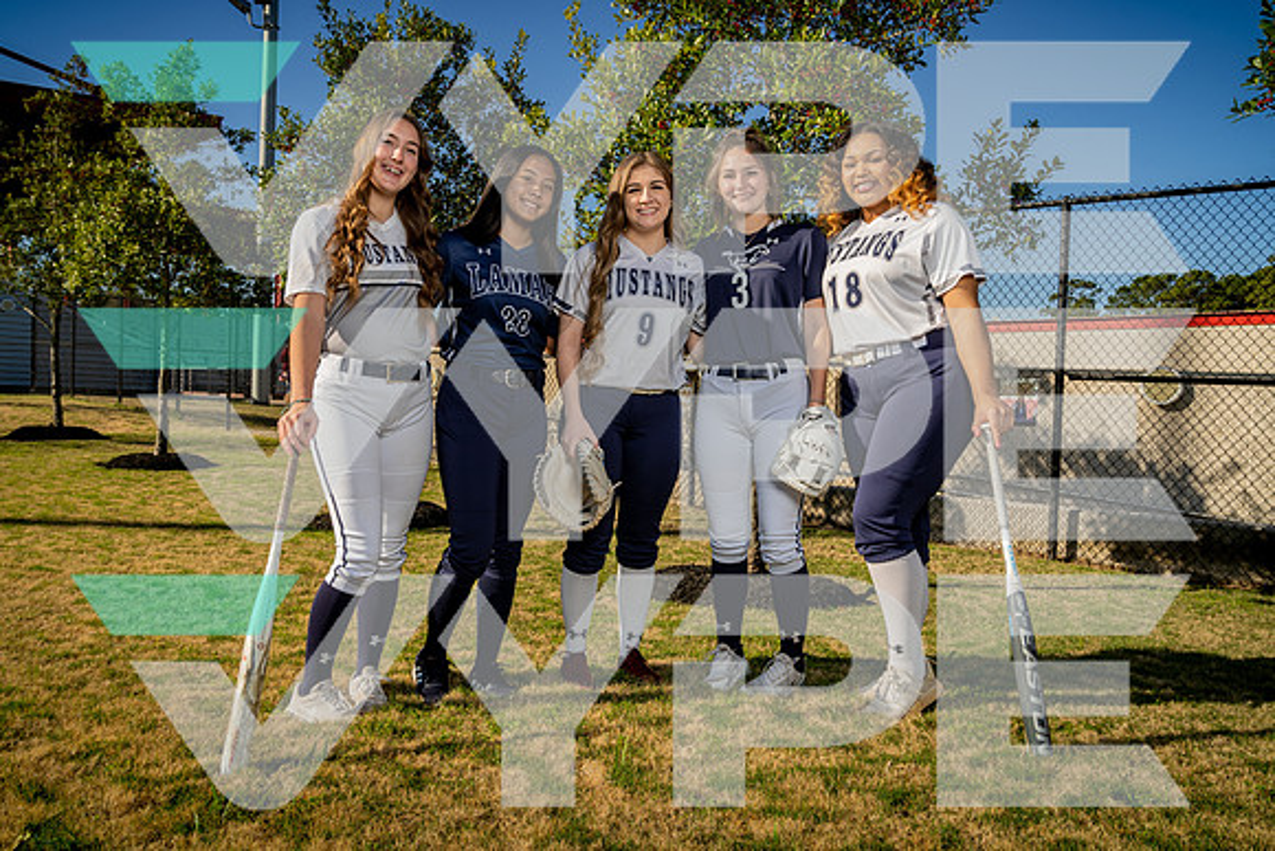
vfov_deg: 46.4
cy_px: 426
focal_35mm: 28
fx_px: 992
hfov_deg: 65.5
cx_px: 638
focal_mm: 28
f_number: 10
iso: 125
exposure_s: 1/250
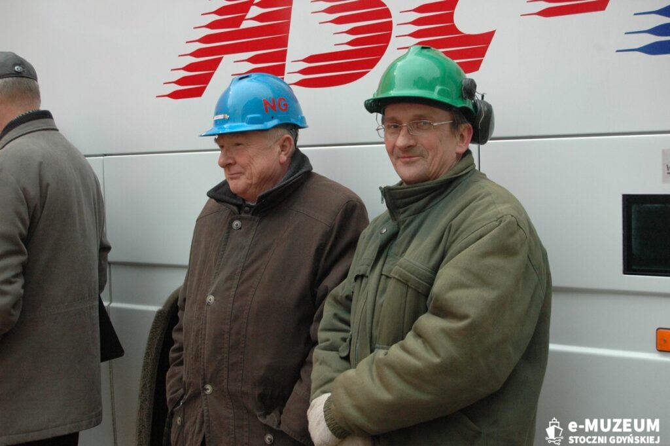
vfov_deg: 26.4
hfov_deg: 38.9
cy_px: 223
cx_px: 335
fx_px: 948
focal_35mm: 51
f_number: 5.6
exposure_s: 1/160
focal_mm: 34
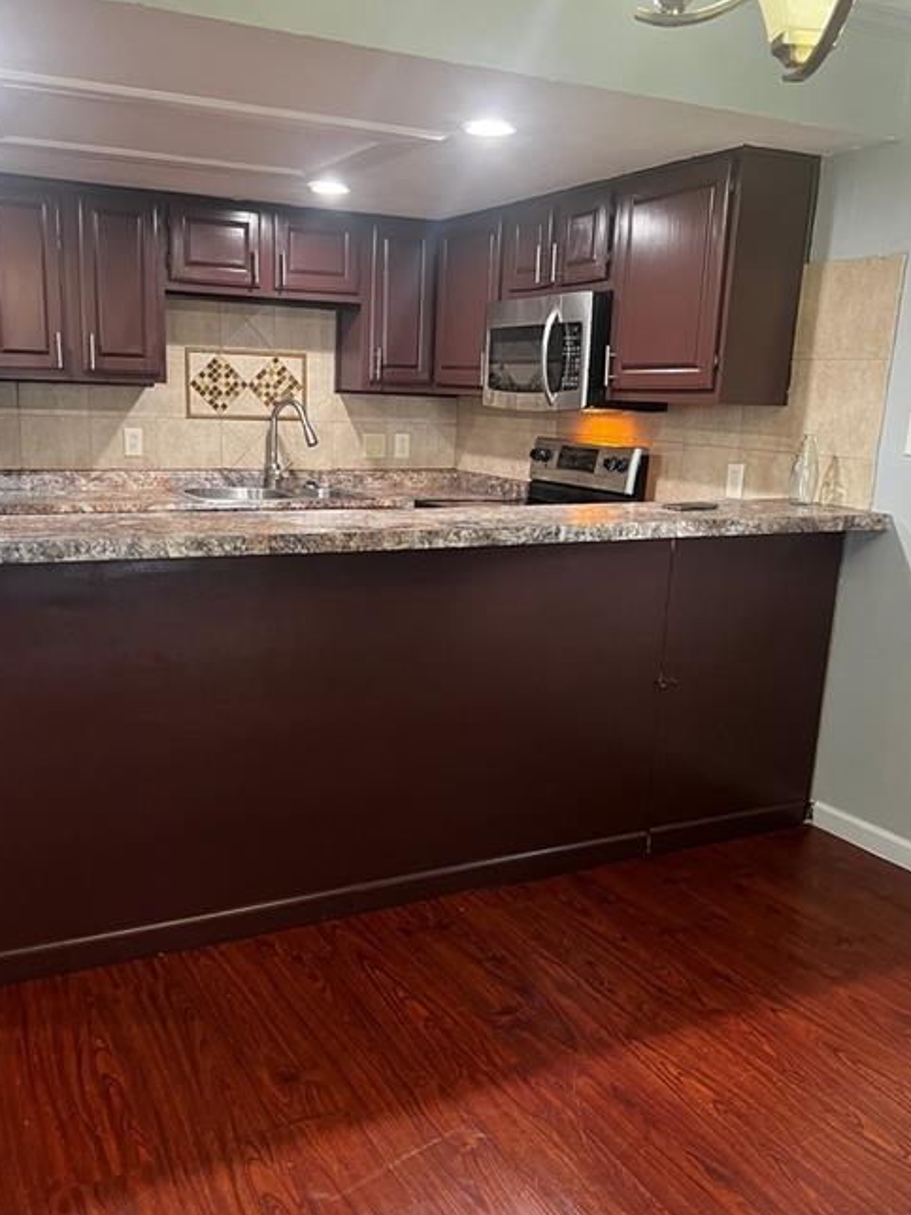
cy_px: 662
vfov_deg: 58.3
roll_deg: -2.2
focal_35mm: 31
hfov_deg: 45.4
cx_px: 411
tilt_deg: -13.5
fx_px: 1088
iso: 320
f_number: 1.5
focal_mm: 5.7
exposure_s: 1/60
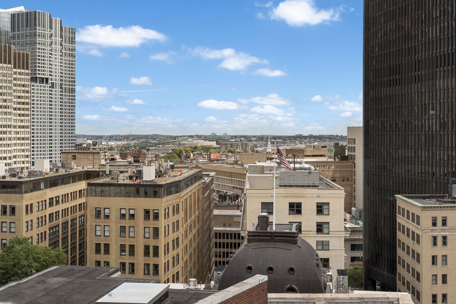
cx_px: 228
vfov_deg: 29.9
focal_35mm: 45
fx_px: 570
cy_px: 152
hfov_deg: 43.6
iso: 400
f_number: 8
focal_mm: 30
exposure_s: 1/500
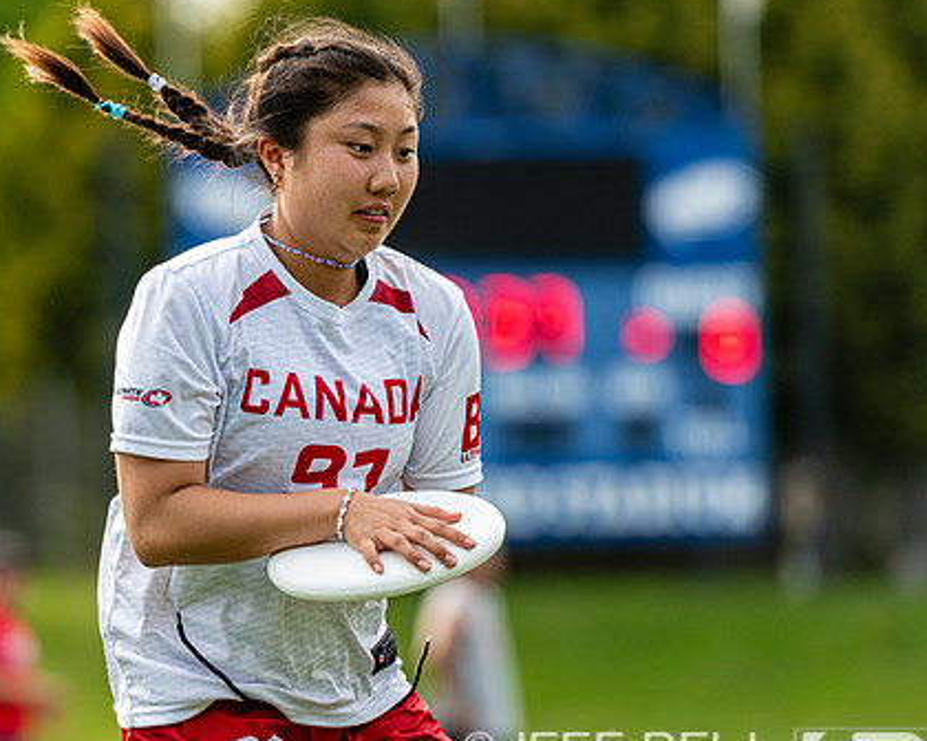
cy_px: 414
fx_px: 10672
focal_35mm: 389
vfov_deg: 4.0
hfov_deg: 5.0
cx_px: 318
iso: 360
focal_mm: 200
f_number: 3.2
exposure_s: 1/1250
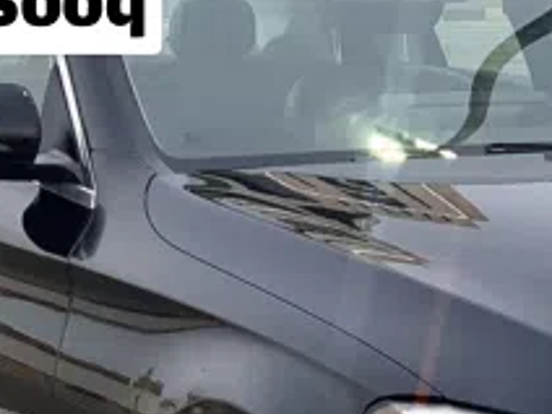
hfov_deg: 12.4
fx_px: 2504
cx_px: 555
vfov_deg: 9.4
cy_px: 430
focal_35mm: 157
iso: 100
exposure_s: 1/122
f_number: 2.4
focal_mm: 6
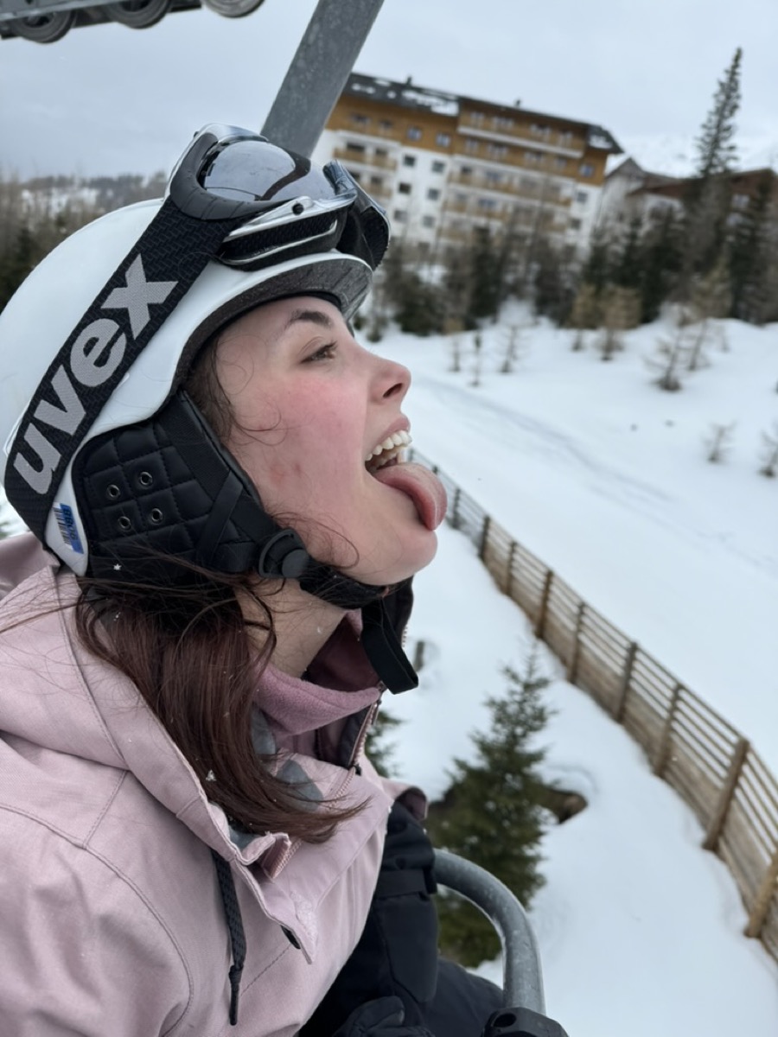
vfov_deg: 71.6
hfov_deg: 56.8
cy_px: 518
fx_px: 719
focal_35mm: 24
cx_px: 389
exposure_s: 1/1560
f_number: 1.78
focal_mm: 6.86
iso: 80
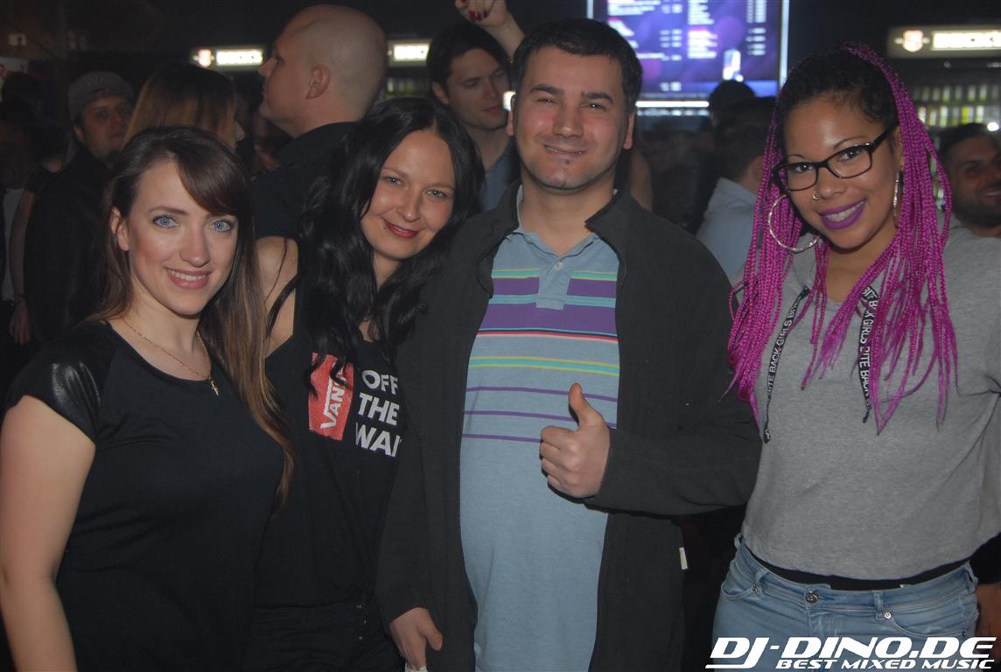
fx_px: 1170
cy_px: 336
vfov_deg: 32.0
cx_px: 500
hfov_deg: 46.3
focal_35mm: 42
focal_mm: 28
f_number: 5.6
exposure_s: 1/6
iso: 400
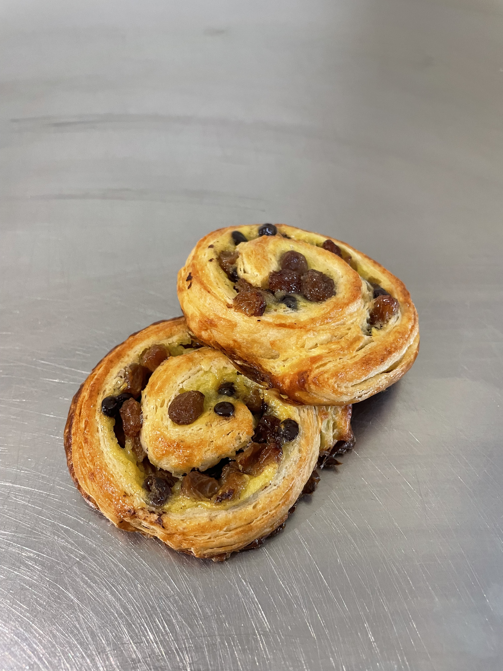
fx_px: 504
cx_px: 252
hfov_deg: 53.1
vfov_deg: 67.3
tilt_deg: -51.7
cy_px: 336
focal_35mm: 26
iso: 200
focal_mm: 4.2
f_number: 1.6
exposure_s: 1/50
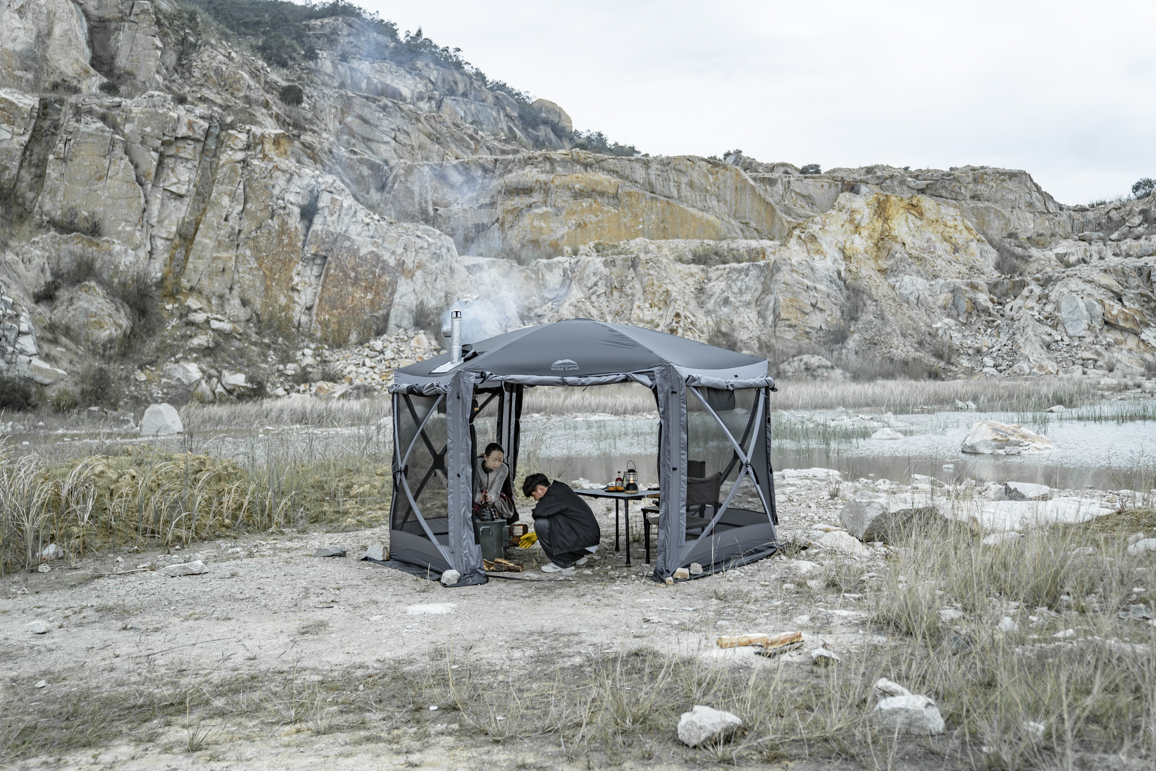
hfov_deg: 48.5
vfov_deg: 33.4
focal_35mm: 40
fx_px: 1284
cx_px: 578
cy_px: 386
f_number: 2.8
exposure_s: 1/640
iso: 200
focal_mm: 40
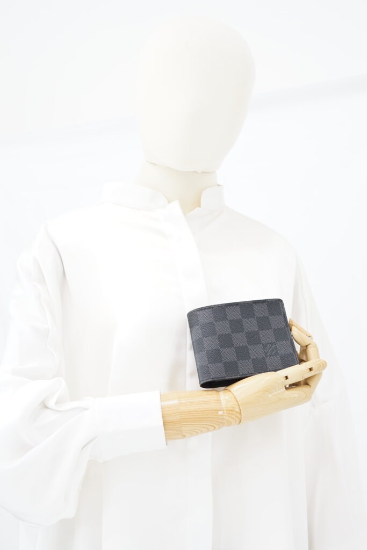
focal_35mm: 50
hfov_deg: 27.0
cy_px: 275
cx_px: 184
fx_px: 764
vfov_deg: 39.6
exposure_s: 1/5
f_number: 6.3
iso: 640
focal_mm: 50
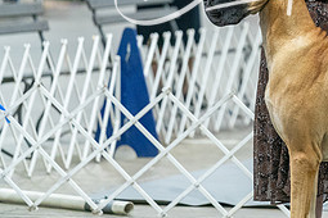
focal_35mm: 434
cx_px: 301
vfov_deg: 3.2
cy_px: 48
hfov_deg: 4.7
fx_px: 3954
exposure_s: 1/250
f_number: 2.8
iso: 6400
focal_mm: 191
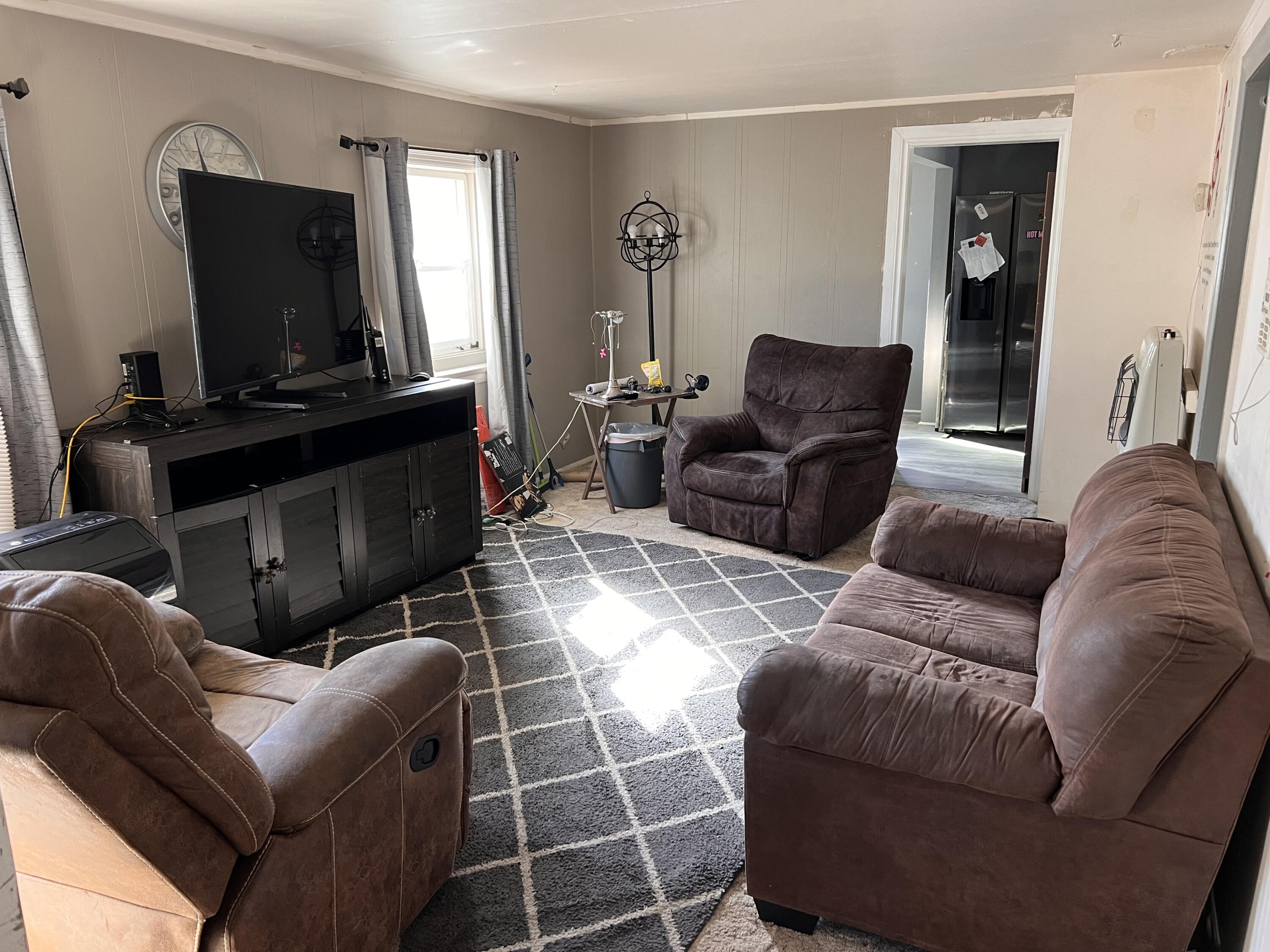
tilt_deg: -15.1
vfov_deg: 53.1
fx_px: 954
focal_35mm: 26
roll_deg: +0.6
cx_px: 635
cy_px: 476
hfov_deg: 67.3
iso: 160
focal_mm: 5.7
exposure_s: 1/60
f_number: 1.5
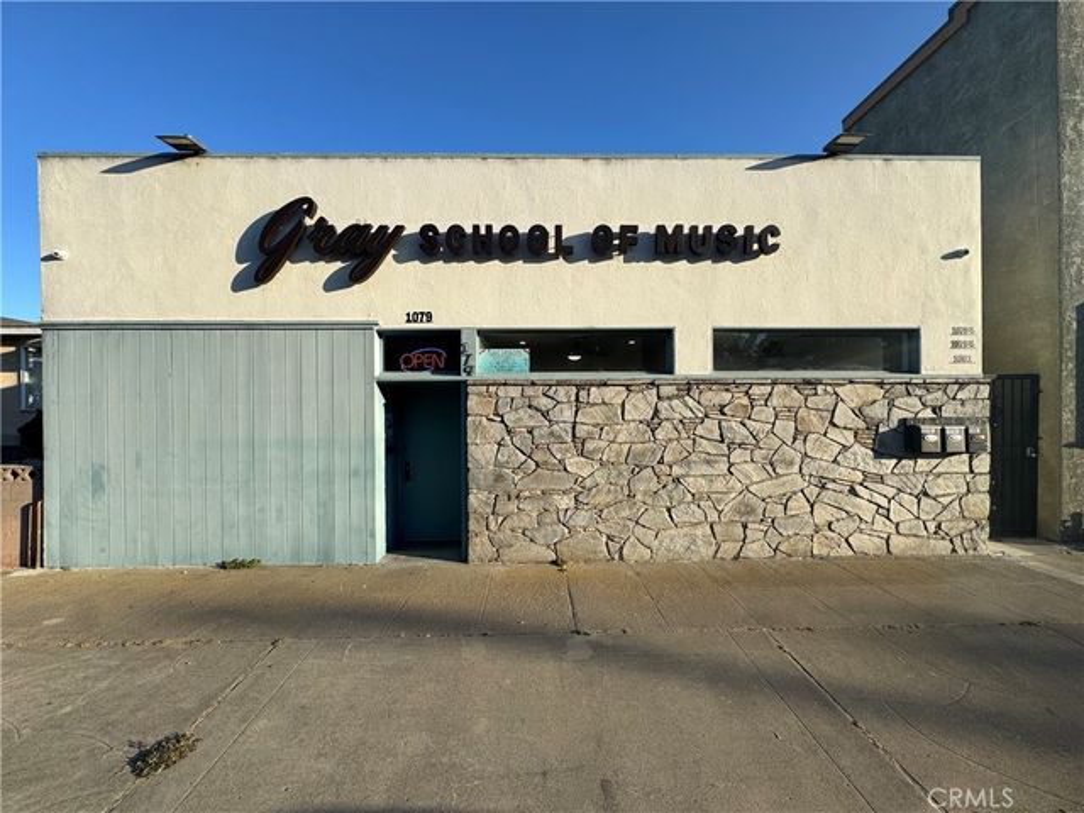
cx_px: 542
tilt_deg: -0.3
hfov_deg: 102.1
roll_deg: +0.4
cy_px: 406
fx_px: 438
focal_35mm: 14
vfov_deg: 85.7
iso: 50
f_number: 2.2
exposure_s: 1/1420
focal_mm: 2.22
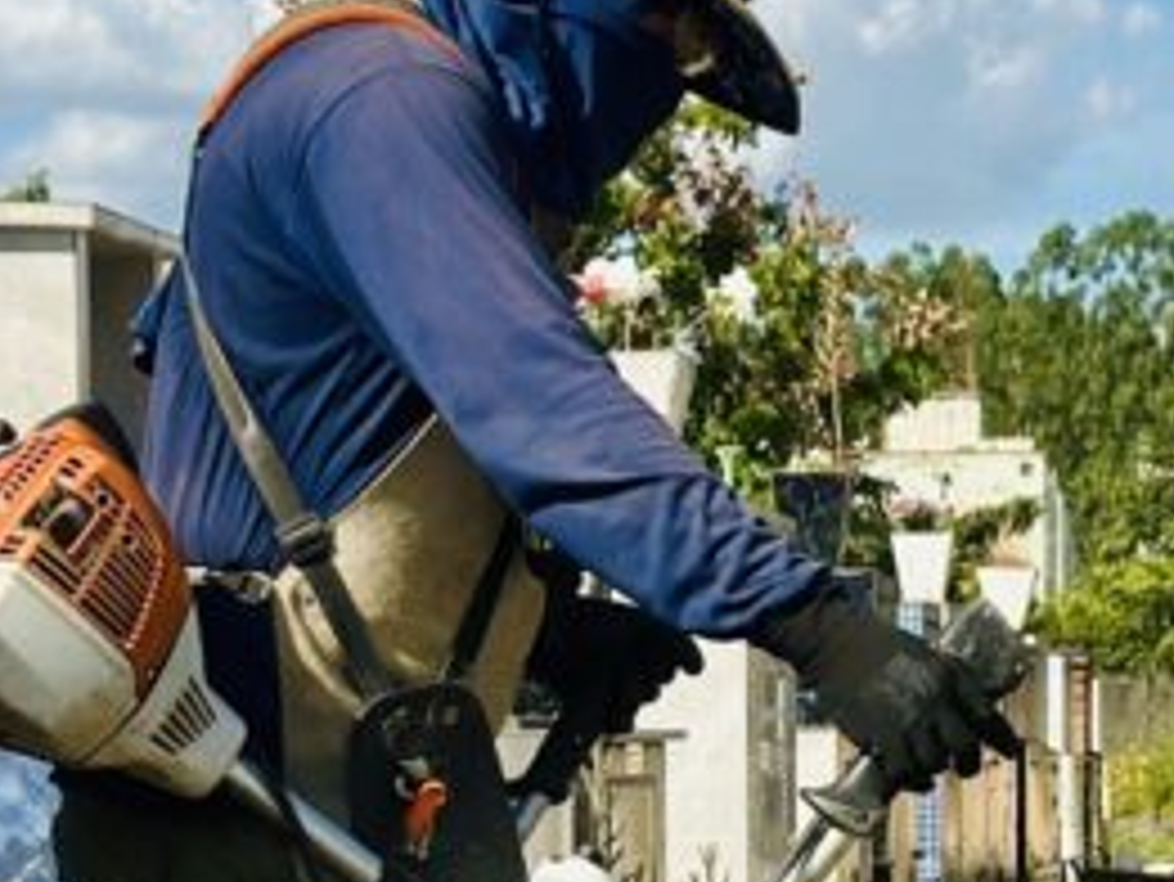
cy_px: 1094
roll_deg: +0.0
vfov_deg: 7.8
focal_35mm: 188
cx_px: 1250
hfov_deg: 10.4
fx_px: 6379
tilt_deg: -3.6
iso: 80
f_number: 1.78
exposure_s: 1/7634
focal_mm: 6.86
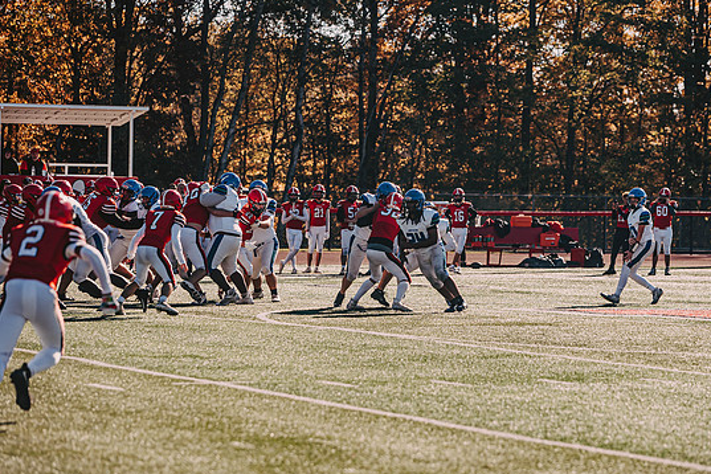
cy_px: 233
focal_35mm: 155
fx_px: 3061
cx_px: 420
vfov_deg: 8.9
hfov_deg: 13.2
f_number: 3.2
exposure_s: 1/2500
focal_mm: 125
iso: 250
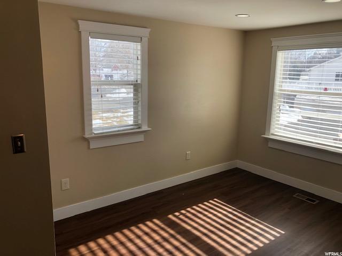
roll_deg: -0.4
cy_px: 128
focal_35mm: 28
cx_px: 171
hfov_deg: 63.4
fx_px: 277
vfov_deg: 49.7
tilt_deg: -11.1
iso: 20
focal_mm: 3.99
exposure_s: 1/277
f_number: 1.8
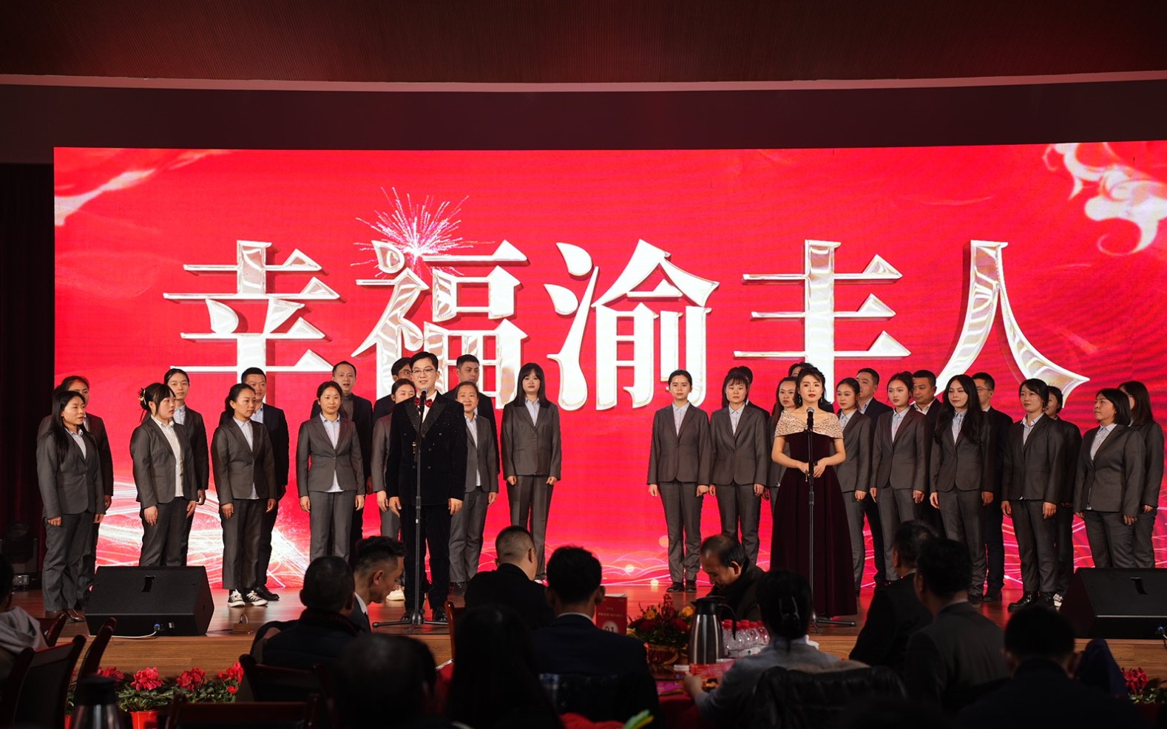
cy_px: 391
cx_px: 586
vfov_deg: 21.3
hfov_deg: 33.5
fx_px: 1940
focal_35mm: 61
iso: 320
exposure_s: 1/125
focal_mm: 59
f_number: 3.5
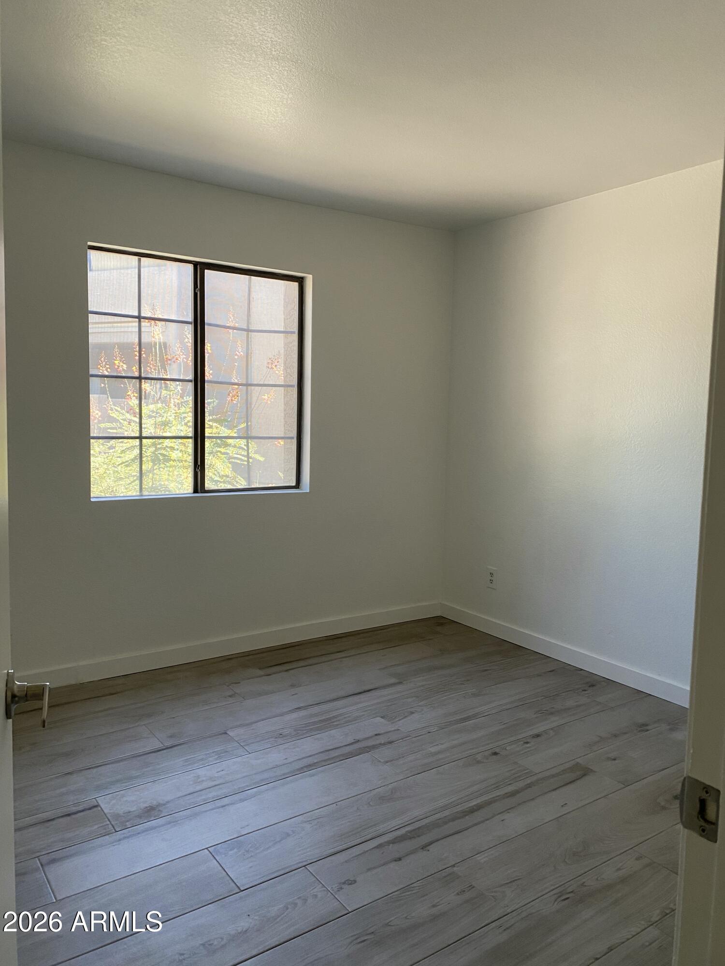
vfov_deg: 67.3
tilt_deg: -5.4
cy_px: 483
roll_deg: -1.5
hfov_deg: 53.1
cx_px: 362
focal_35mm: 26
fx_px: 726
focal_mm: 4.25
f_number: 1.8
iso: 100
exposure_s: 1/60
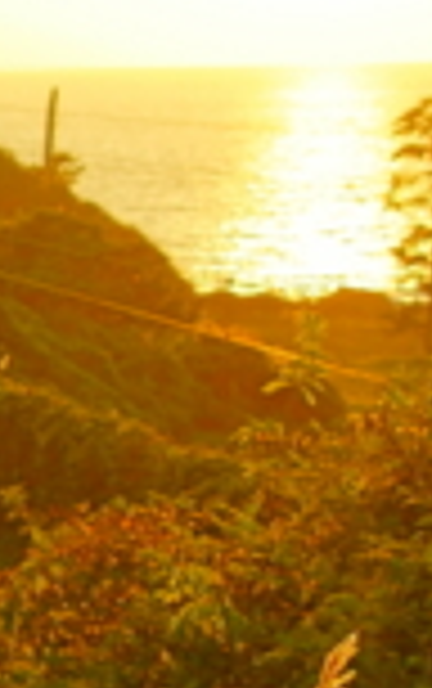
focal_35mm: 160
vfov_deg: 13.0
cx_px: -724
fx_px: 3006
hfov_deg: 7.5
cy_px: 535
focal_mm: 30
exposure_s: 1/500
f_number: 4
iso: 160
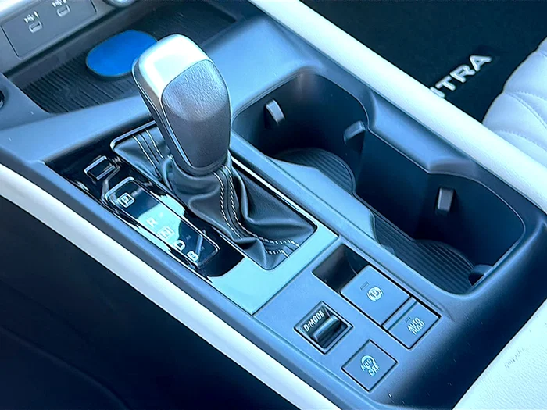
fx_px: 679
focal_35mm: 43
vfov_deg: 33.6
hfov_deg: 43.9
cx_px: 274
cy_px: 205
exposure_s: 1/40
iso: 64
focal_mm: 6.86
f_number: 1.78
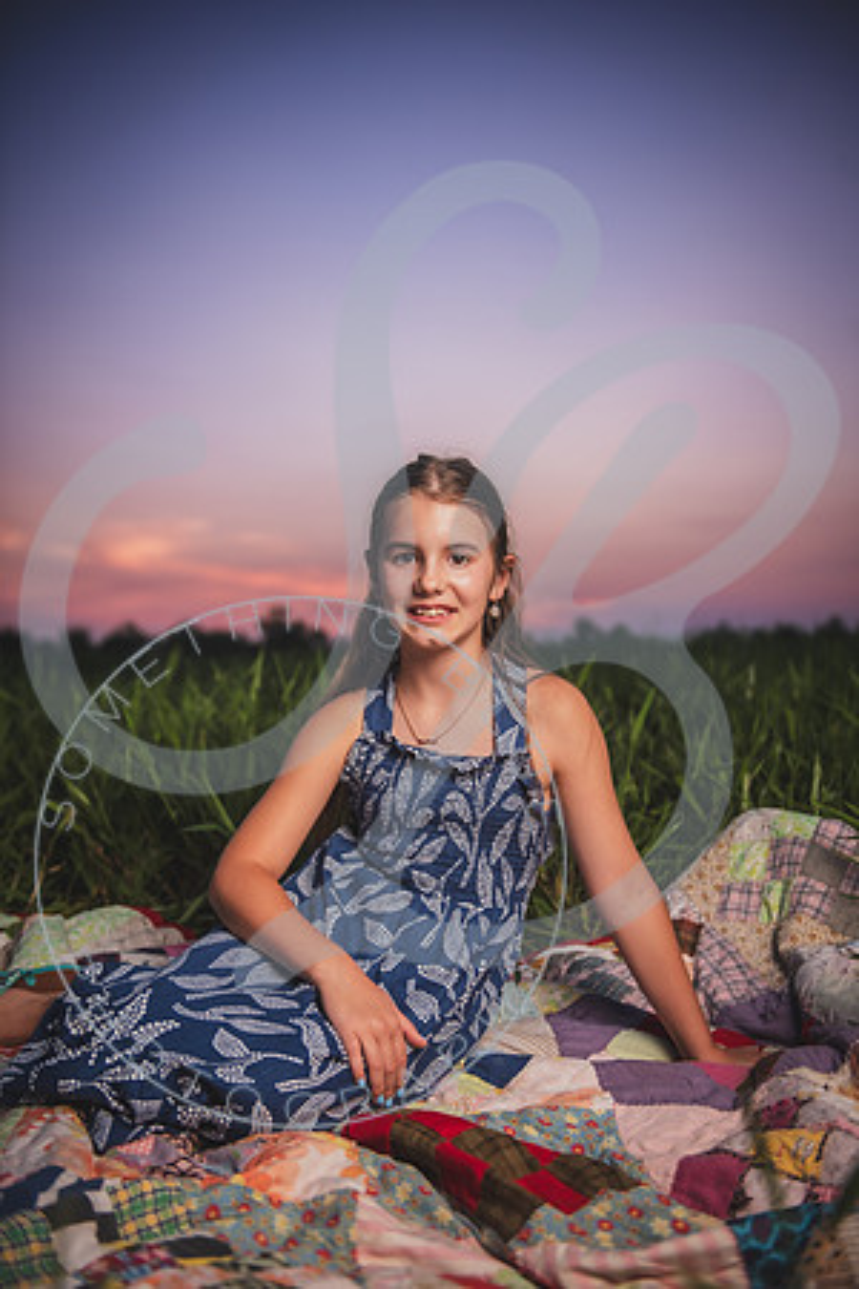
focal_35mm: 38
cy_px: 644
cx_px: 430
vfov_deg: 50.7
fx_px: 1360
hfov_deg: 35.1
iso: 200
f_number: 2.8
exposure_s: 1/1000
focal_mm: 38
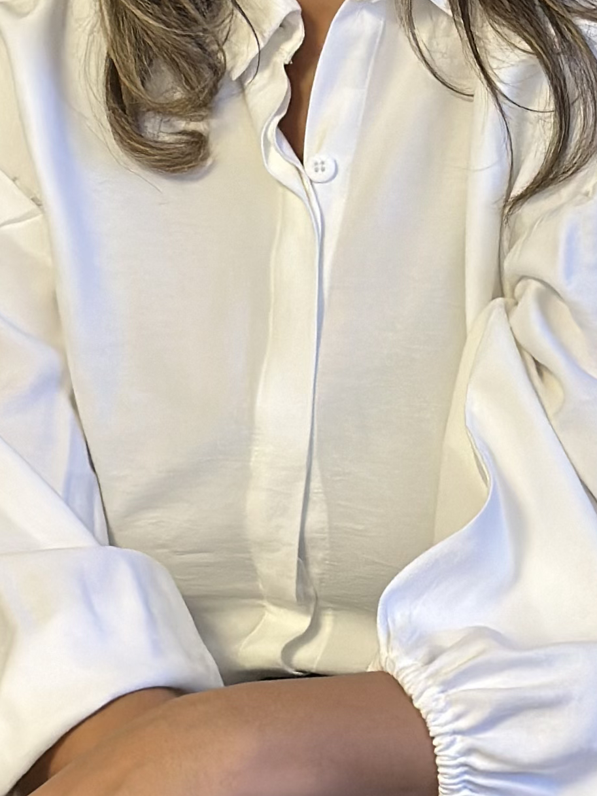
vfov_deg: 12.3
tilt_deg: -10.8
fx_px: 3656
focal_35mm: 159
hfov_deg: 9.3
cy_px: 38
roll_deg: +1.7
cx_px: 370
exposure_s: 1/40
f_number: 1.78
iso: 400
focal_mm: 6.86
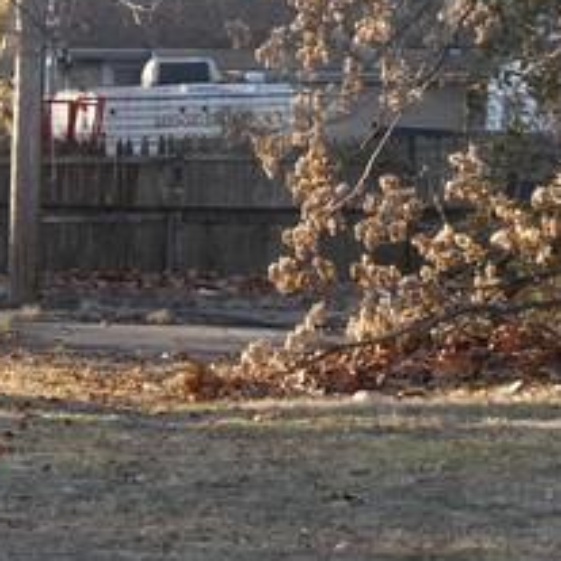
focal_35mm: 219
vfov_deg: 8.0
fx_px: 4015
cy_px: 309
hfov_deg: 7.8
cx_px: -379
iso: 100
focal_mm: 9
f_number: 4.1
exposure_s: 1/80
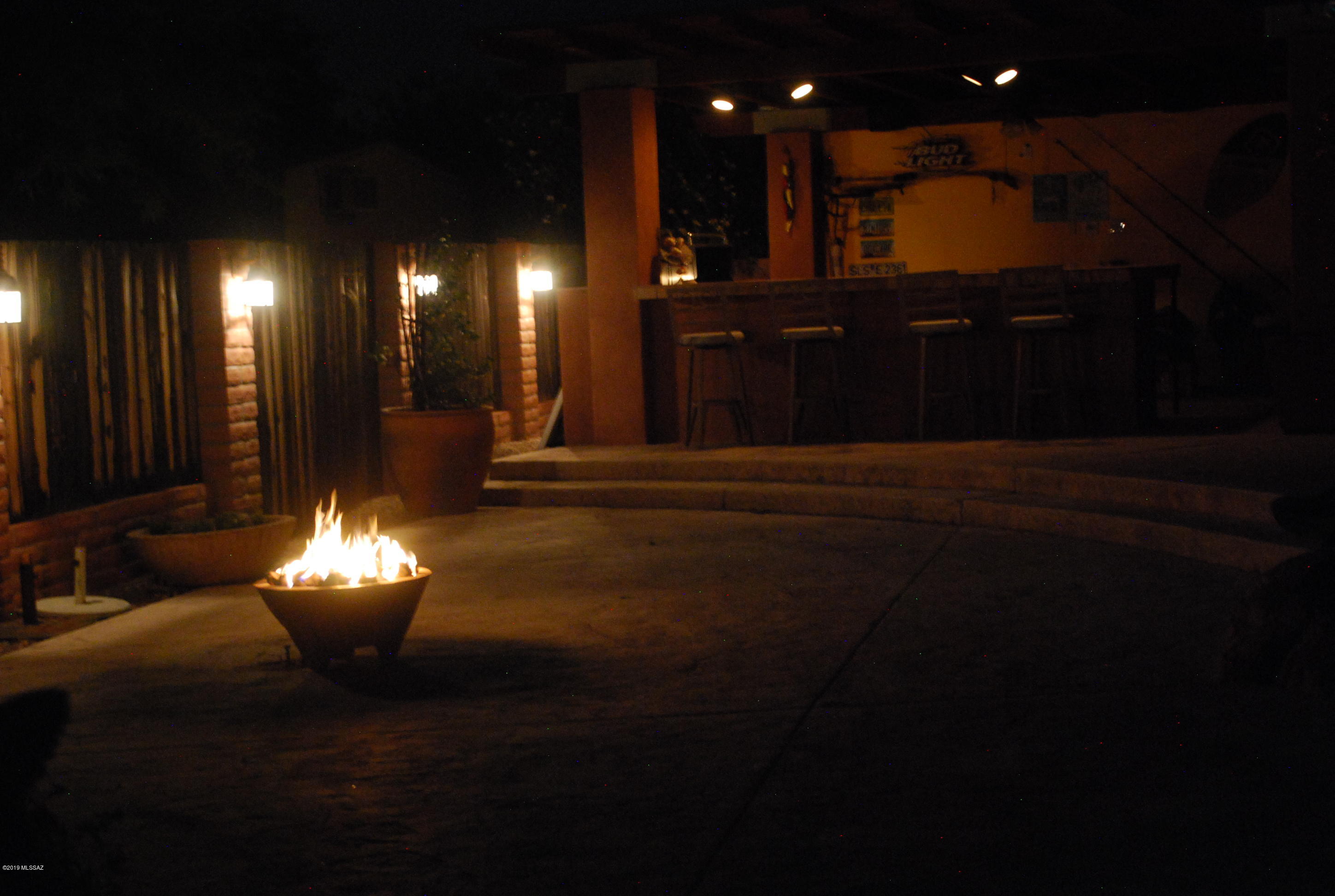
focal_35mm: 60
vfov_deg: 22.7
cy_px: 448
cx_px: 668
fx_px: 2230
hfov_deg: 33.3
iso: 1600
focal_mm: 40
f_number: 5.3
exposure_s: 1/3
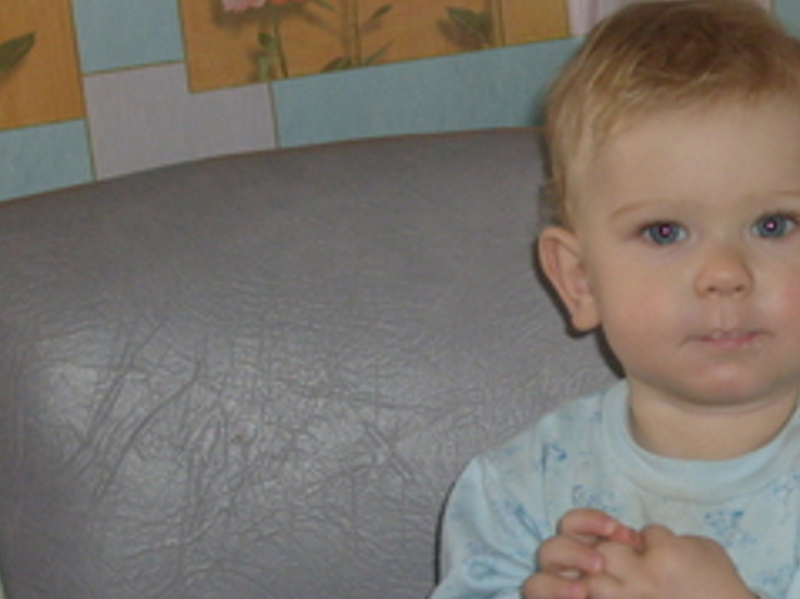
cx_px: 703
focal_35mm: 98
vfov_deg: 15.1
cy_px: 288
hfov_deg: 19.7
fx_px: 2264
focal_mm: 8.7
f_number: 3.3
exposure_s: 1/60
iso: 100
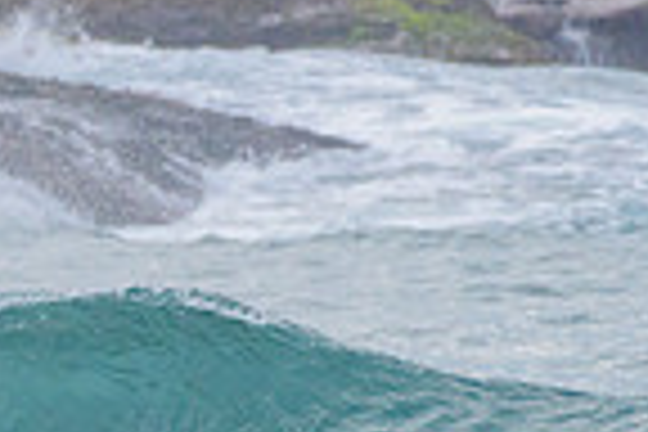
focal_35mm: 2463
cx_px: -483
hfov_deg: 0.8
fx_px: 44331
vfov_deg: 0.6
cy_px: 497
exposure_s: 1/1600
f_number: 5.6
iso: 640
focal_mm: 500
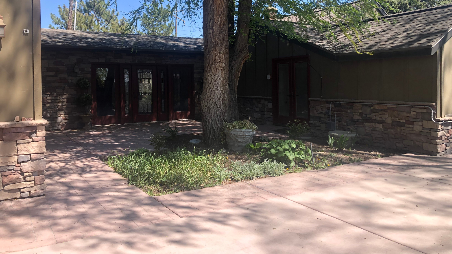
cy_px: 95
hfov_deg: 62.6
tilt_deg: +0.7
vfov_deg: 37.6
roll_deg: +1.4
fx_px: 372
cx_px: 228
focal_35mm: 31
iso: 20
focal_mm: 3.99
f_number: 1.8
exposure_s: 1/774
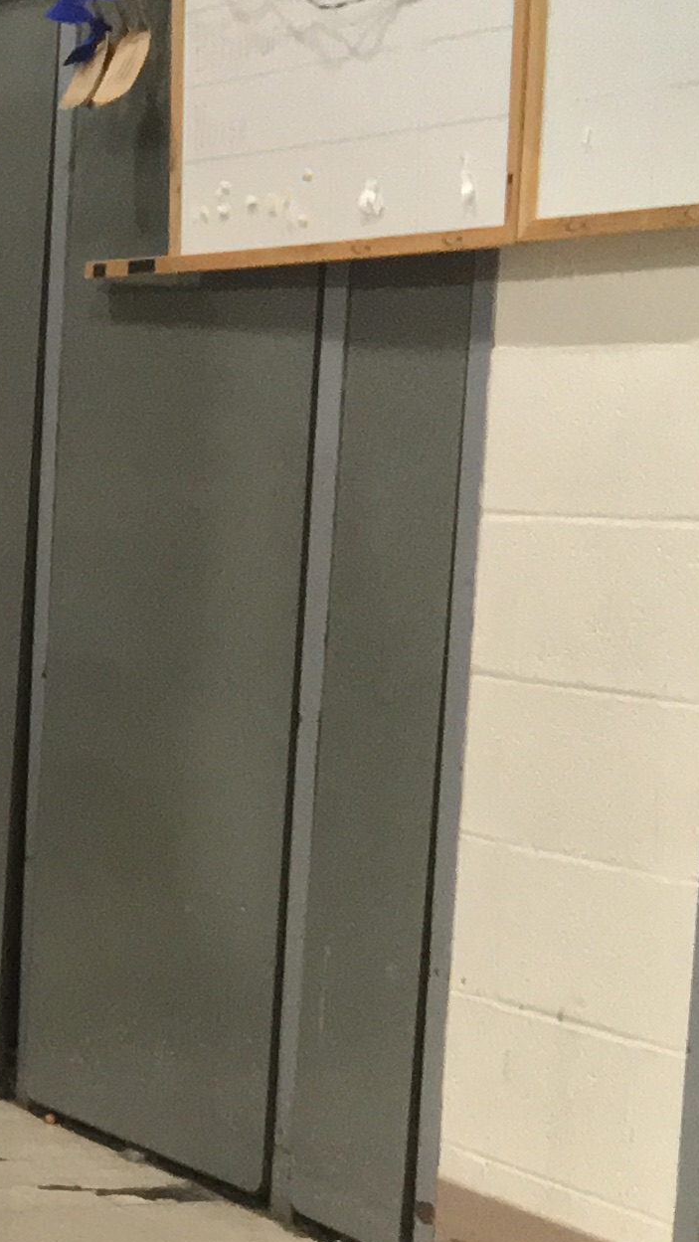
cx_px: -1064
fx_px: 3359
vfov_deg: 20.6
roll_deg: +0.9
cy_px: 1088
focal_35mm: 102
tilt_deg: -12.3
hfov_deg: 10.1
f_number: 2.2
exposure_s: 1/30
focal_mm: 4.15
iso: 160
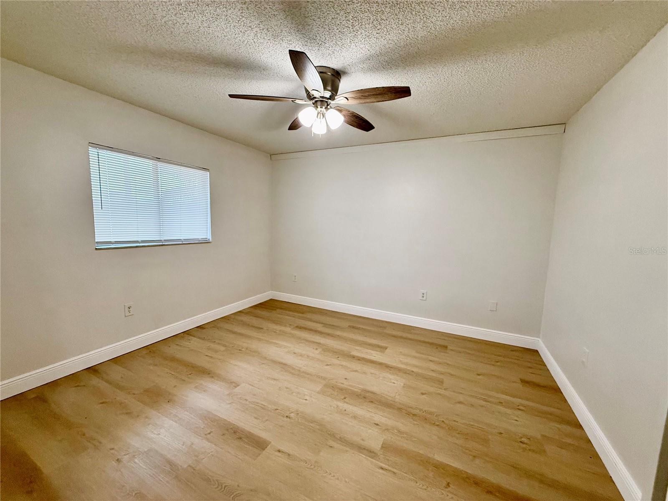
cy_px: 250
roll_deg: -1.7
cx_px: 334
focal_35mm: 14
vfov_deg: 85.7
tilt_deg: -6.6
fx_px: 270
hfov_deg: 102.1
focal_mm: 2.22
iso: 250
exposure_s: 1/120
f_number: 2.2
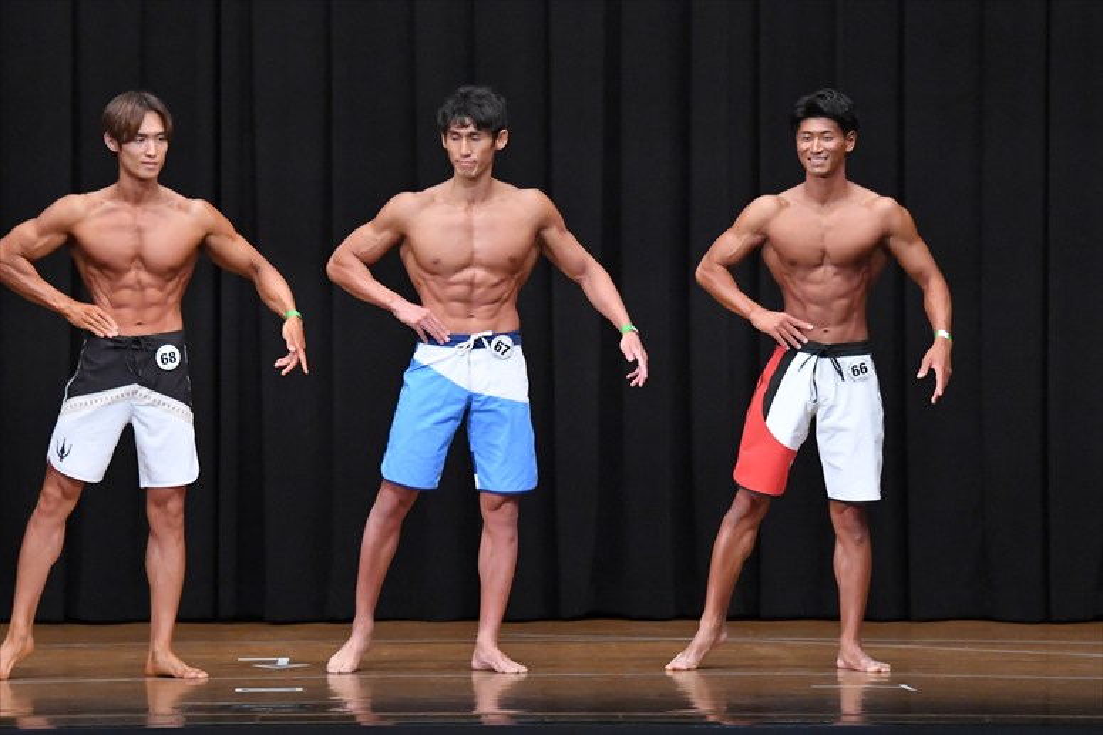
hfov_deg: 10.2
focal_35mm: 202
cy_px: 368
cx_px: 552
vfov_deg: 6.8
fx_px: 6186
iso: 8000
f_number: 5.6
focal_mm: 135
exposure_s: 1/400
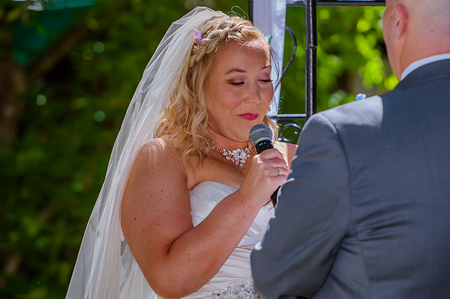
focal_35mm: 230
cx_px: 257
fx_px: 2870
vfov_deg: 6.0
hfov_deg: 9.0
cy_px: 129
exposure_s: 1/500
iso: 200
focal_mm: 200
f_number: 4.5
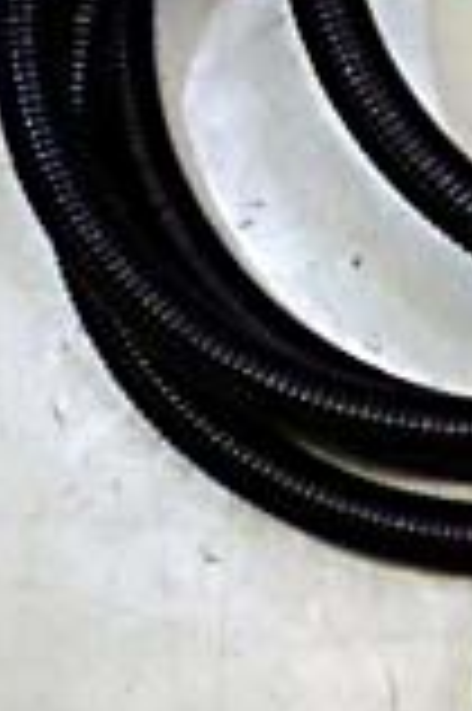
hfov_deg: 10.2
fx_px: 2326
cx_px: 1097
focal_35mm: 118
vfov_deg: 17.0
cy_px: 9
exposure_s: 1/125
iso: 800
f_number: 3.9
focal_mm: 5
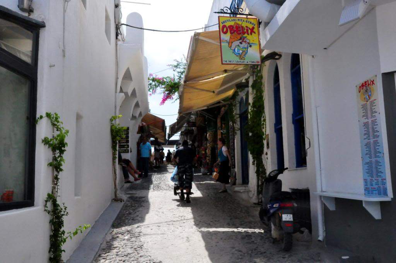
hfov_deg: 53.2
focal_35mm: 36
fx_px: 395
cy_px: 132
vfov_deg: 36.8
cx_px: 198
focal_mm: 24
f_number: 18
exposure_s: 1/1250
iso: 3200
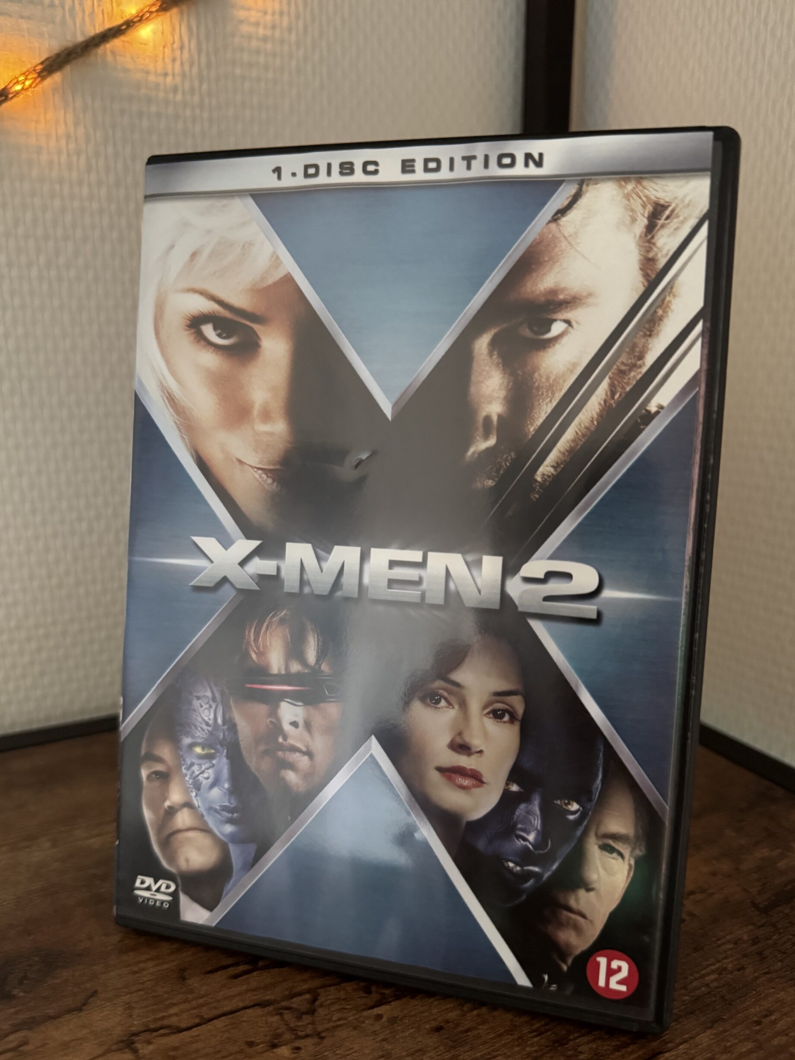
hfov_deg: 54.9
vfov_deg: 69.4
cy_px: 552
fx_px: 766
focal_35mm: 25
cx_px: 404
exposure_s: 1/40
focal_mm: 6.76
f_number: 1.78
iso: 1000
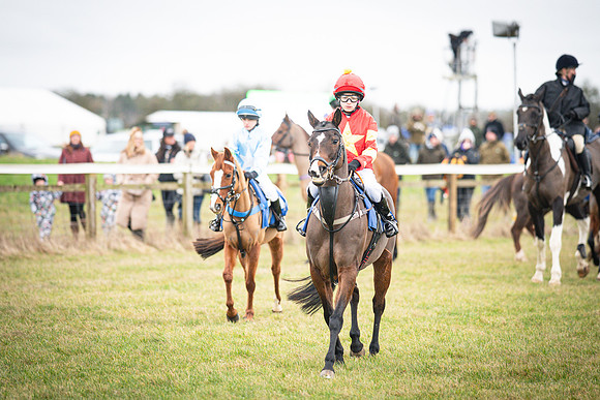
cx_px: 300
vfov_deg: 6.8
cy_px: 200
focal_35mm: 202
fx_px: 3367
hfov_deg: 10.2
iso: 800
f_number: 1.9
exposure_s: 1/1200
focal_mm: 135
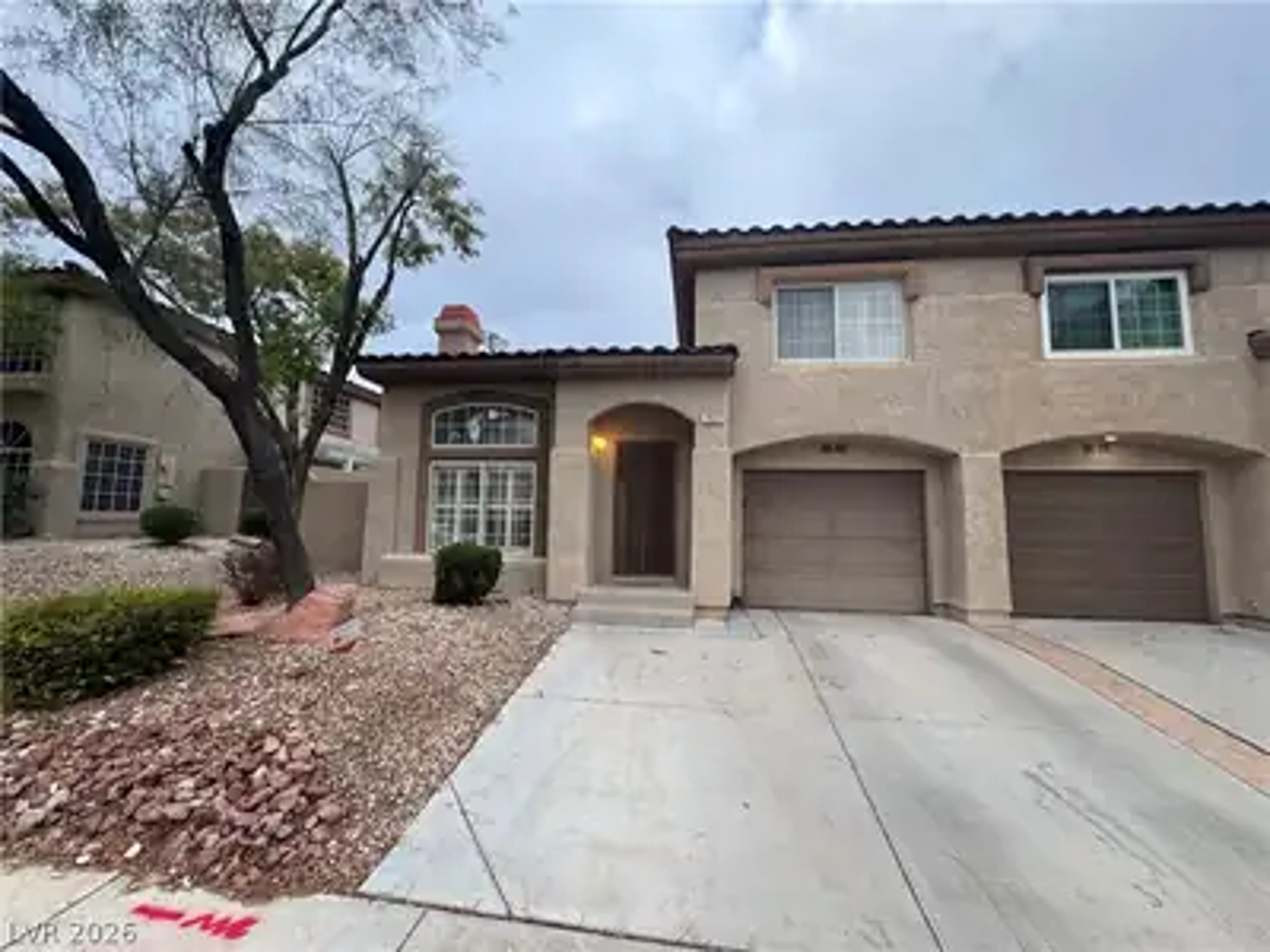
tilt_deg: +2.4
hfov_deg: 102.1
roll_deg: -1.8
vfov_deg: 85.7
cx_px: 635
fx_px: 514
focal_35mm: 14
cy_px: 476
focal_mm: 2.22
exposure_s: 1/99
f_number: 2.2
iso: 50
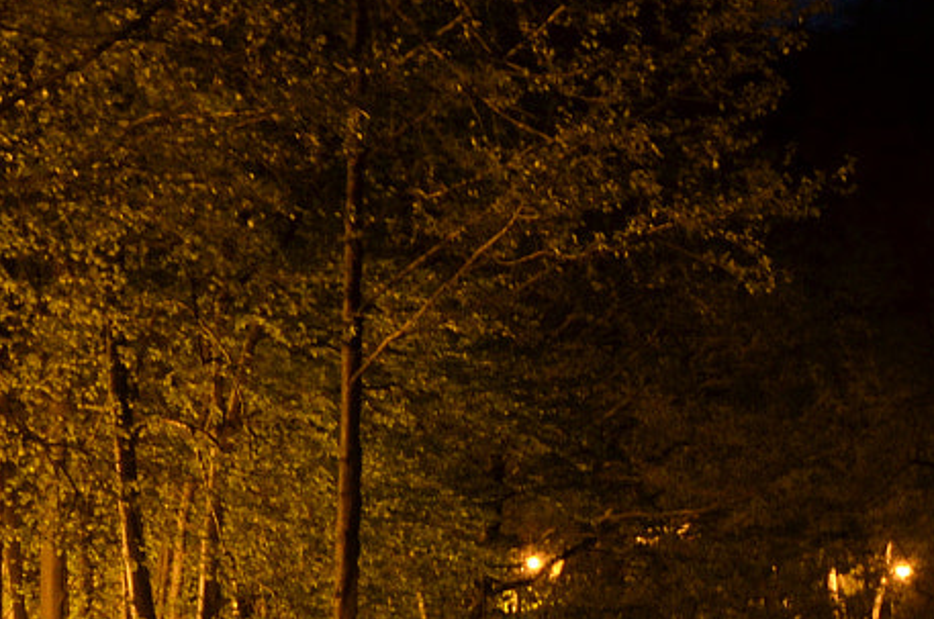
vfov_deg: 10.8
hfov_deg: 16.2
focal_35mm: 126
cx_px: 652
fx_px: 3263
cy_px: 610
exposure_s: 30
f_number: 11
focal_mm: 24
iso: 640
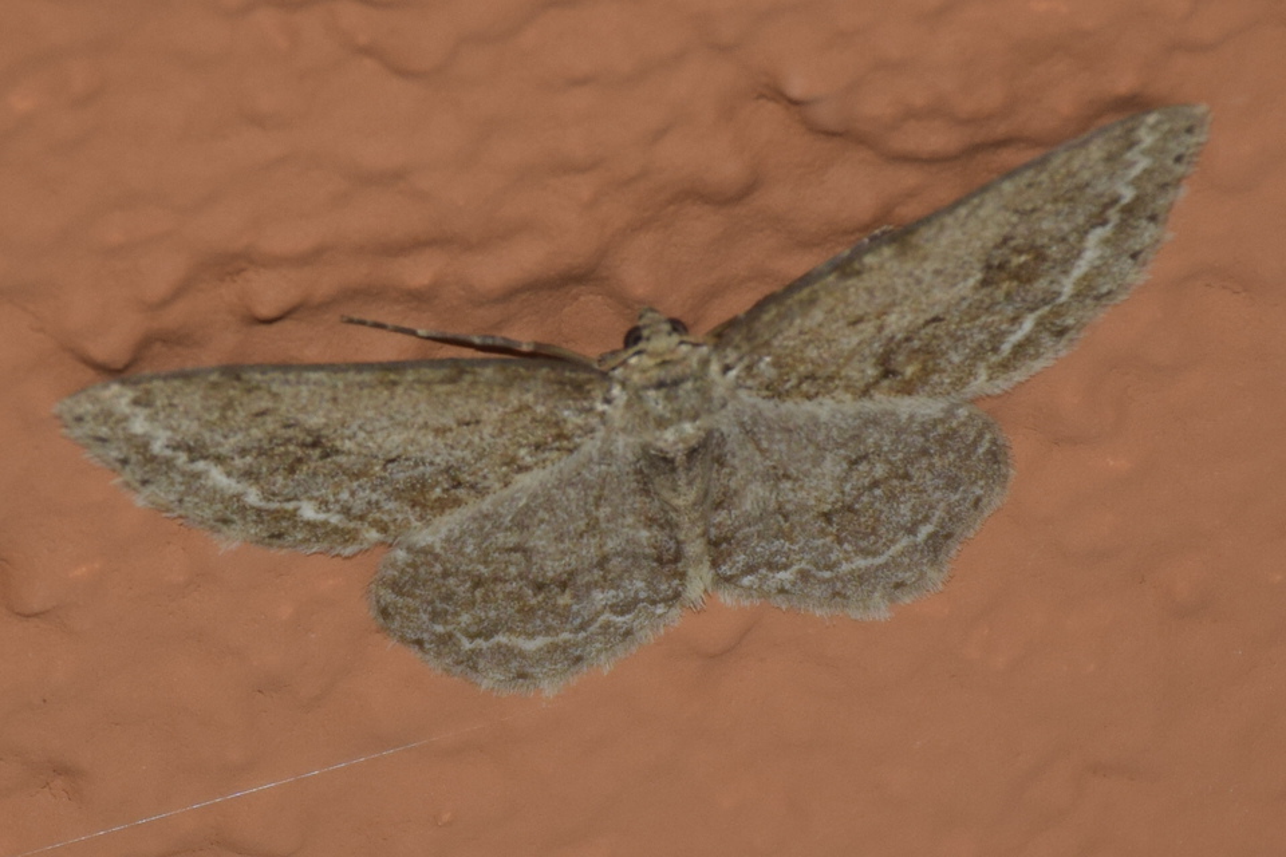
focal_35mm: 210
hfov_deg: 9.8
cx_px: 643
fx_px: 7501
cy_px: 428
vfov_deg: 6.5
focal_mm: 140
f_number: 5.6
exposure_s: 1/60
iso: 320
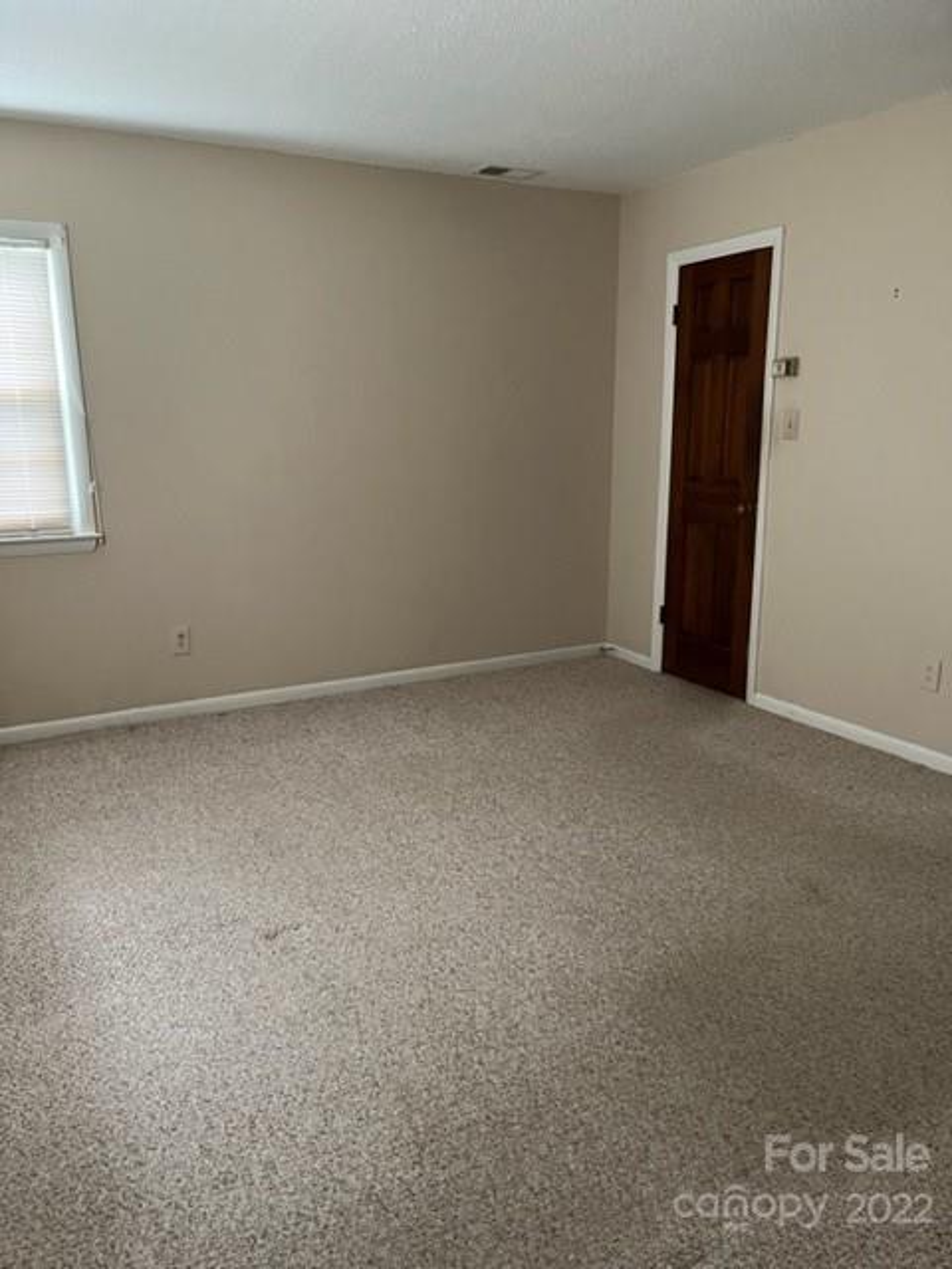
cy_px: 634
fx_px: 953
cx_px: 476
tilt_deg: -12.1
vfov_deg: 67.3
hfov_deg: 53.1
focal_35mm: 26
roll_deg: +1.0
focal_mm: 5.1
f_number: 1.6
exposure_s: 1/60
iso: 250
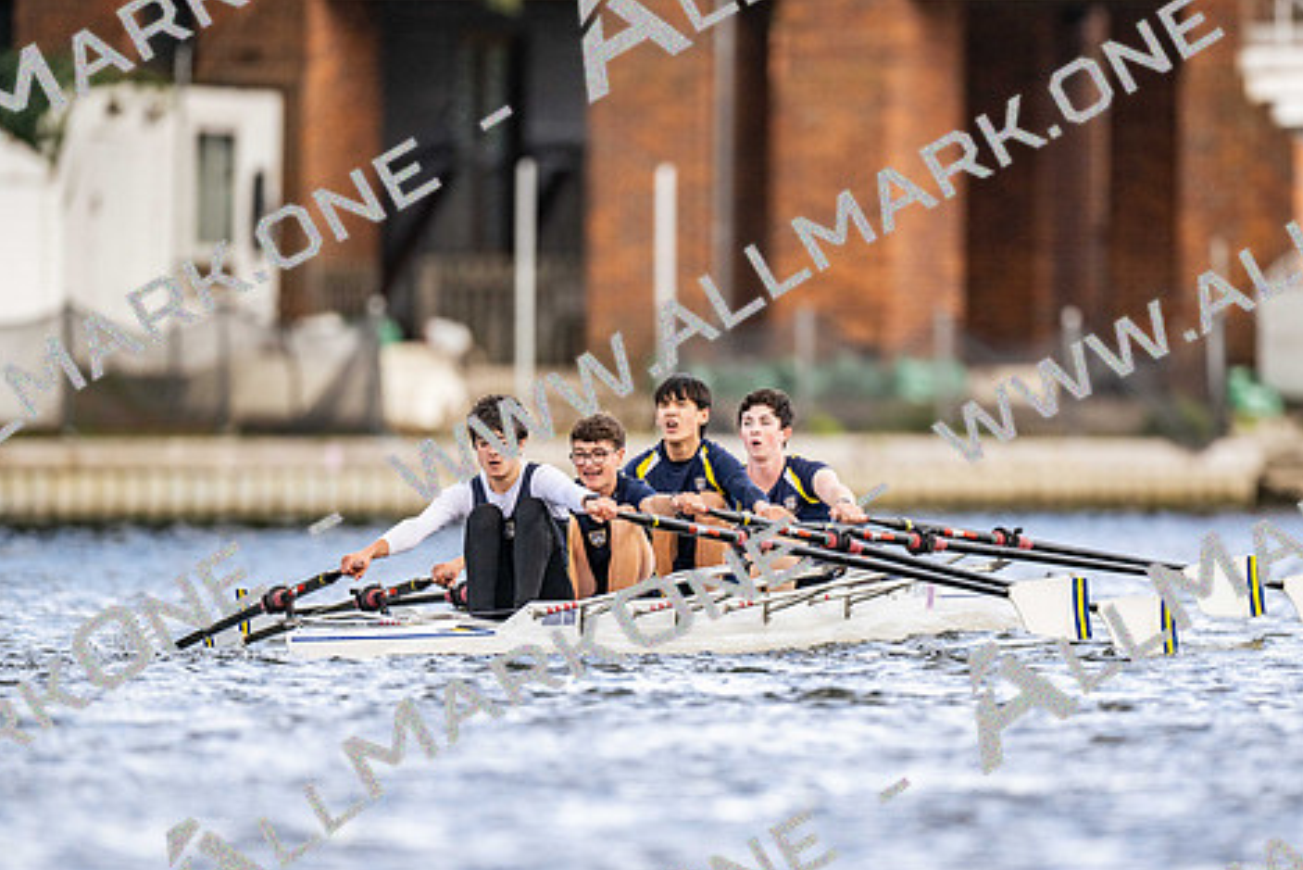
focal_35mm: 742
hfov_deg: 2.8
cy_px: 510
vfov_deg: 1.9
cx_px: 731
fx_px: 26863
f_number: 4
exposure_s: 1/2500
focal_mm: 600
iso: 720
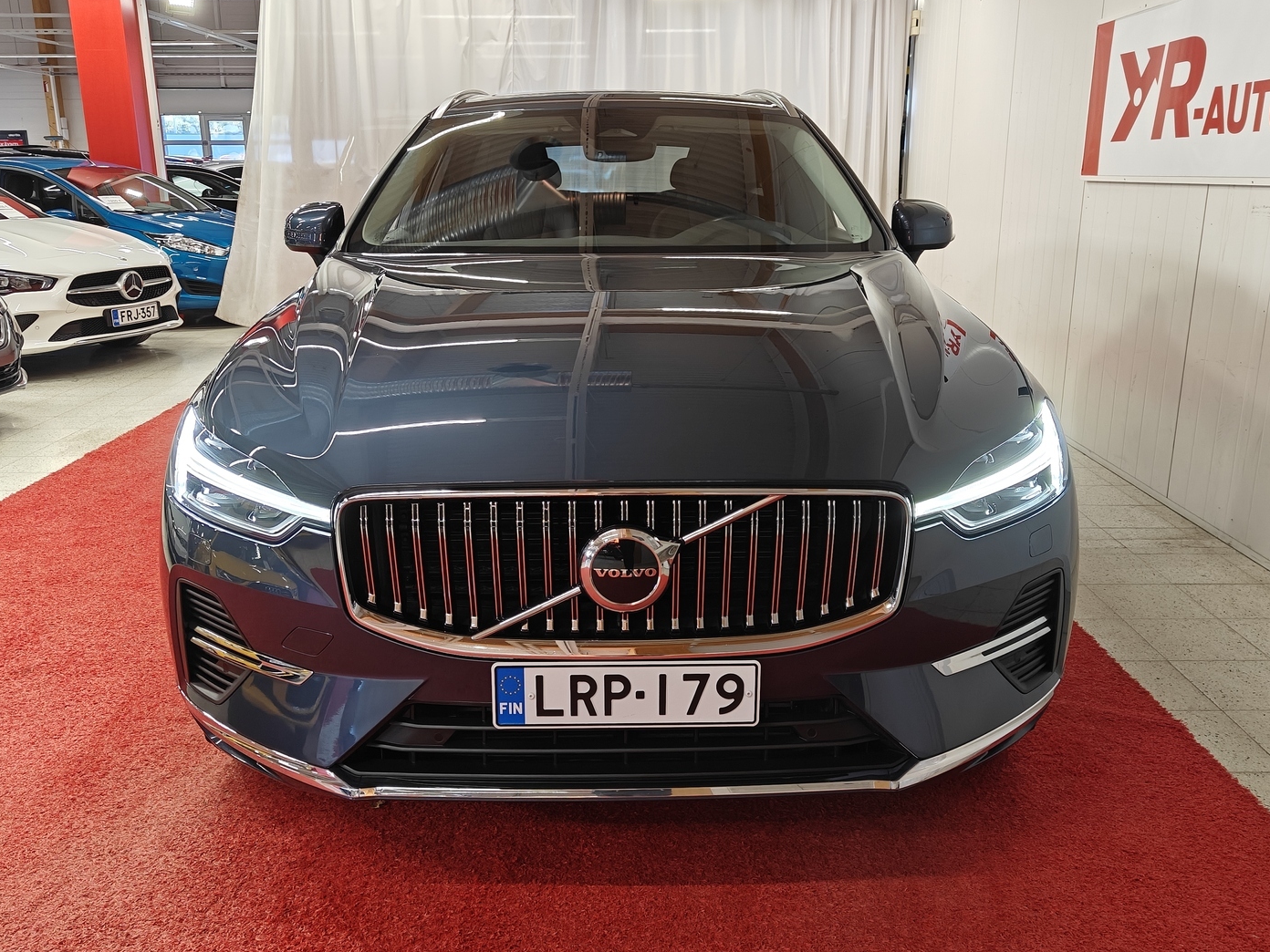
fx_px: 1101
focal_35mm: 30
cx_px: 630
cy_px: 482
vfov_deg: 46.8
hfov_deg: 60.0
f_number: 1.8
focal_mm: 5.59
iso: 64
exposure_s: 1/68
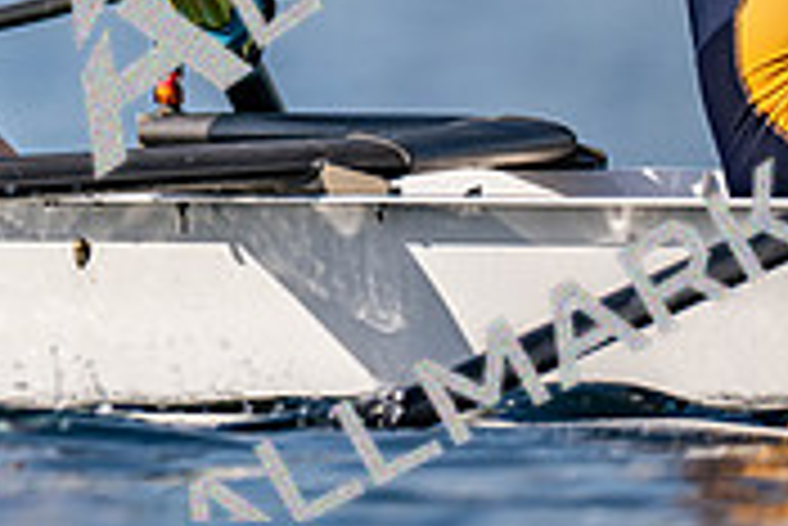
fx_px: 43550
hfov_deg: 1.0
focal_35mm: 1988
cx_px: -315
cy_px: -250
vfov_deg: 0.7
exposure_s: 1/2500
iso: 220
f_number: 4
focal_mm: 600
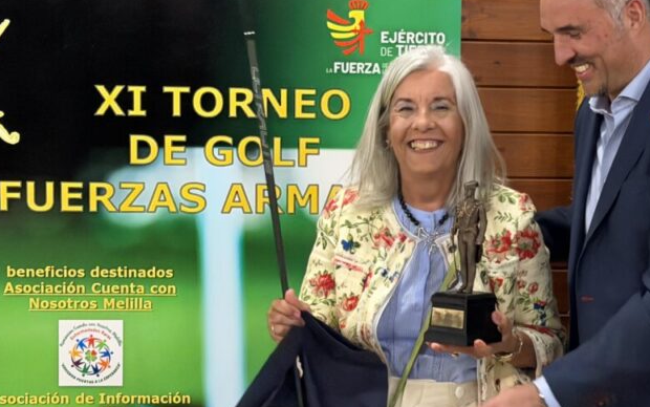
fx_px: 1489
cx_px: 495
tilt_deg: -5.2
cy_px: 160
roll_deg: -0.6
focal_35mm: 84
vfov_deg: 15.5
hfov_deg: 24.3
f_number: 1.78
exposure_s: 1/25
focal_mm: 6.76
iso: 500
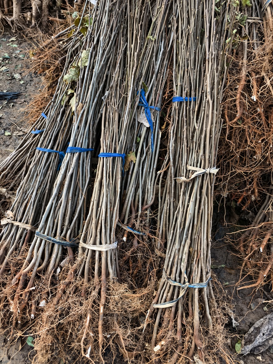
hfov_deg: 58.9
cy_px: 182
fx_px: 242
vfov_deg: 73.9
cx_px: 136
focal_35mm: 23
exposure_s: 1/100
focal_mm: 5.6
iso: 679
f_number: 1.57
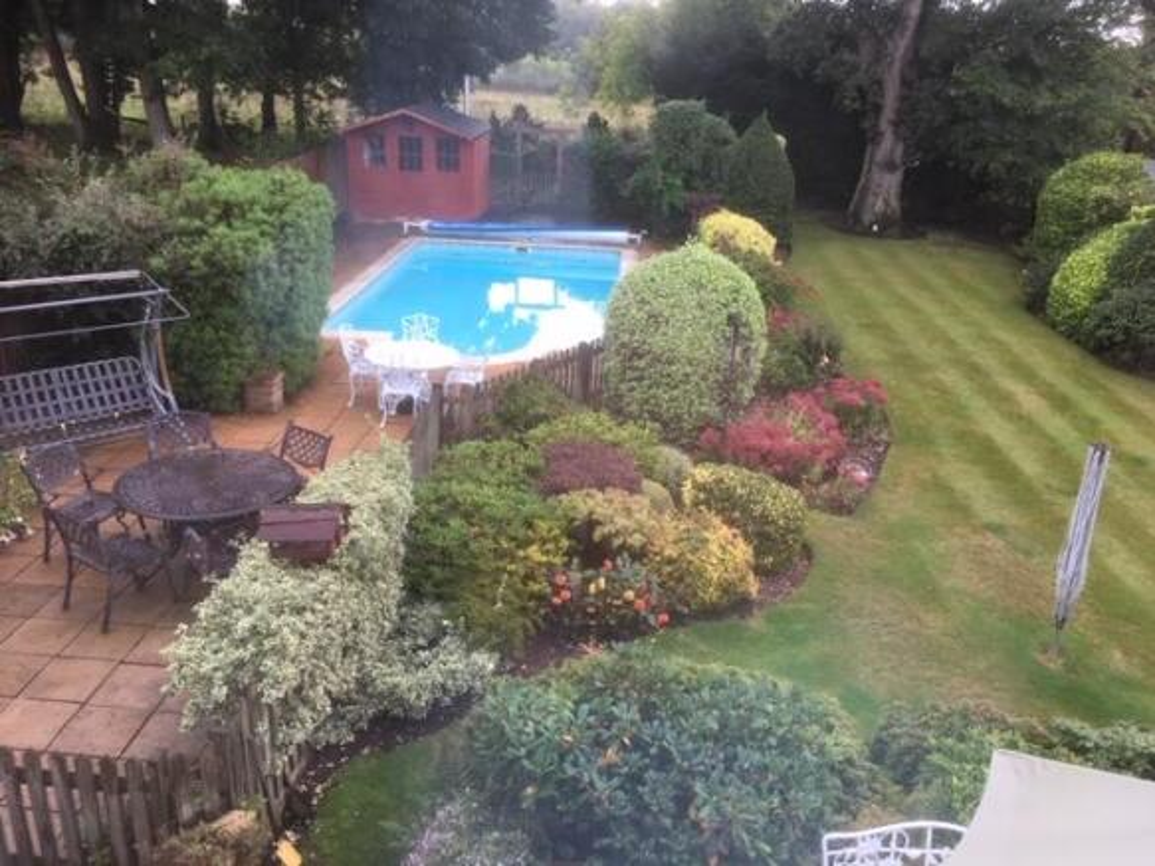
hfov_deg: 61.7
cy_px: 433
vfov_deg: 48.2
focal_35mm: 29
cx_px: 578
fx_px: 967
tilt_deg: -19.8
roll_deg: -2.9
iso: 25
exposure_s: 1/50
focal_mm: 4.15
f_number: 2.2
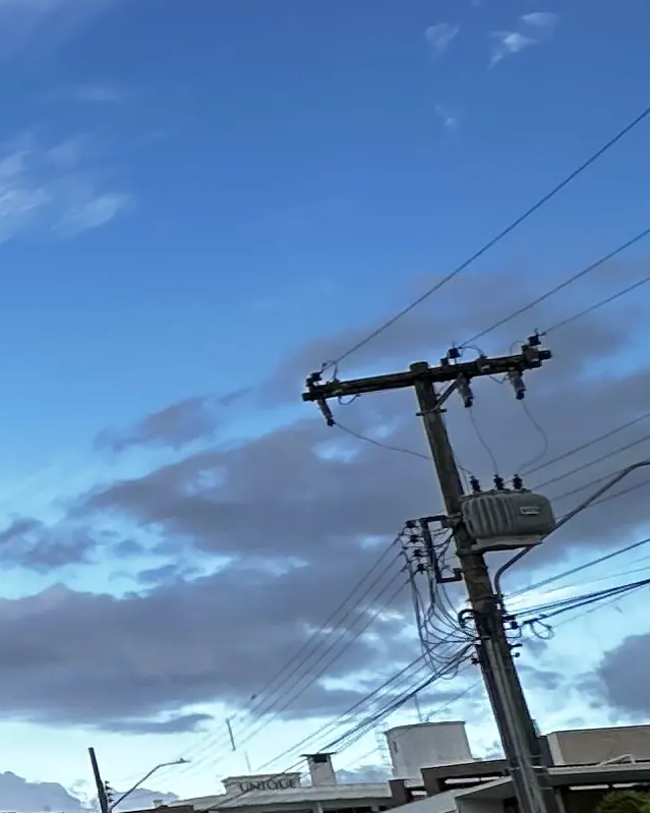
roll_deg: +1.0
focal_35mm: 69
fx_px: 1660
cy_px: 603
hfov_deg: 12.3
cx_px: -1195
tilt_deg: +13.7
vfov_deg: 27.2
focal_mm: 2.22
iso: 40
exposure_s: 1/350
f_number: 2.2
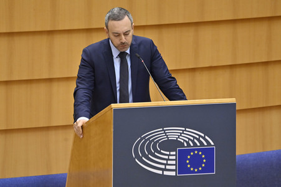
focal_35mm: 480
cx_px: 140
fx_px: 3744
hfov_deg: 4.3
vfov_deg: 2.9
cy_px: 94
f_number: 6
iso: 4000
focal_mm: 480
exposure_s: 1/400
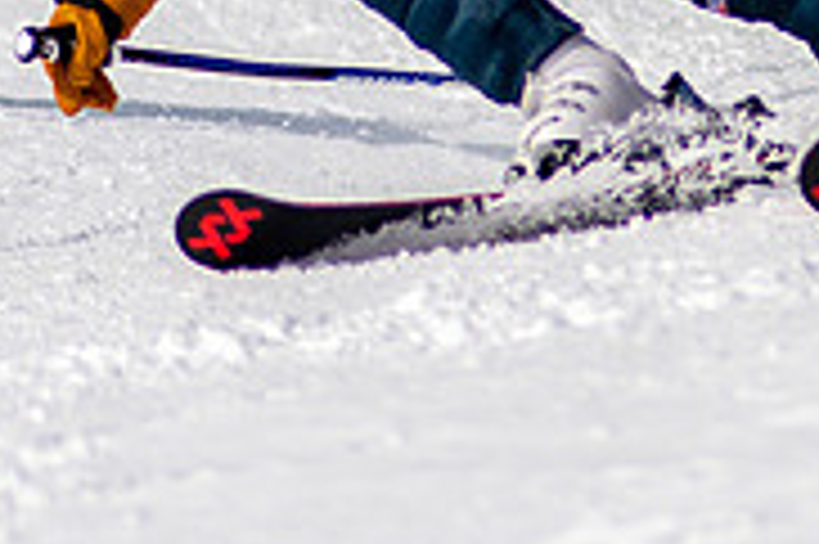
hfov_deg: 1.1
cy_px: -348
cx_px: 262
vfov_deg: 0.7
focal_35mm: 1894
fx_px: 43049
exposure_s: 1/6400
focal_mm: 300
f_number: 2.8
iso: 100
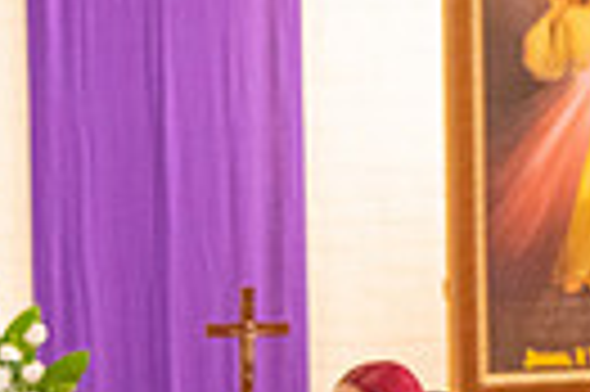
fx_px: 6204
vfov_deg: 3.6
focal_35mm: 379
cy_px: 1011
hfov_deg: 5.4
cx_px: -529
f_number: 2.8
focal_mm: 70
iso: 2000
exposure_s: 1/160
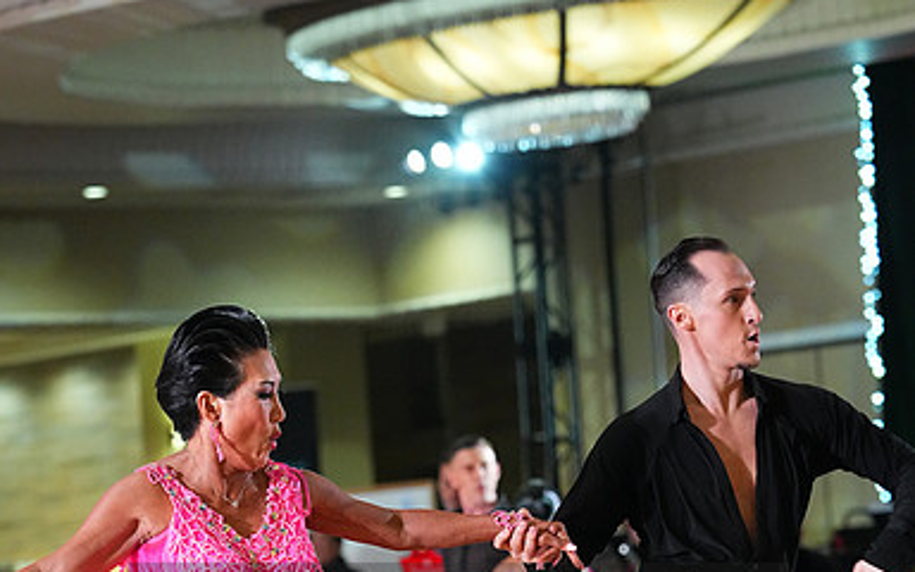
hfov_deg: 10.1
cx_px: 459
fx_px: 5187
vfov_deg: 6.3
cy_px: 644
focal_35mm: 208
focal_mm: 135
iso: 8000
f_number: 4.5
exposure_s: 1/400
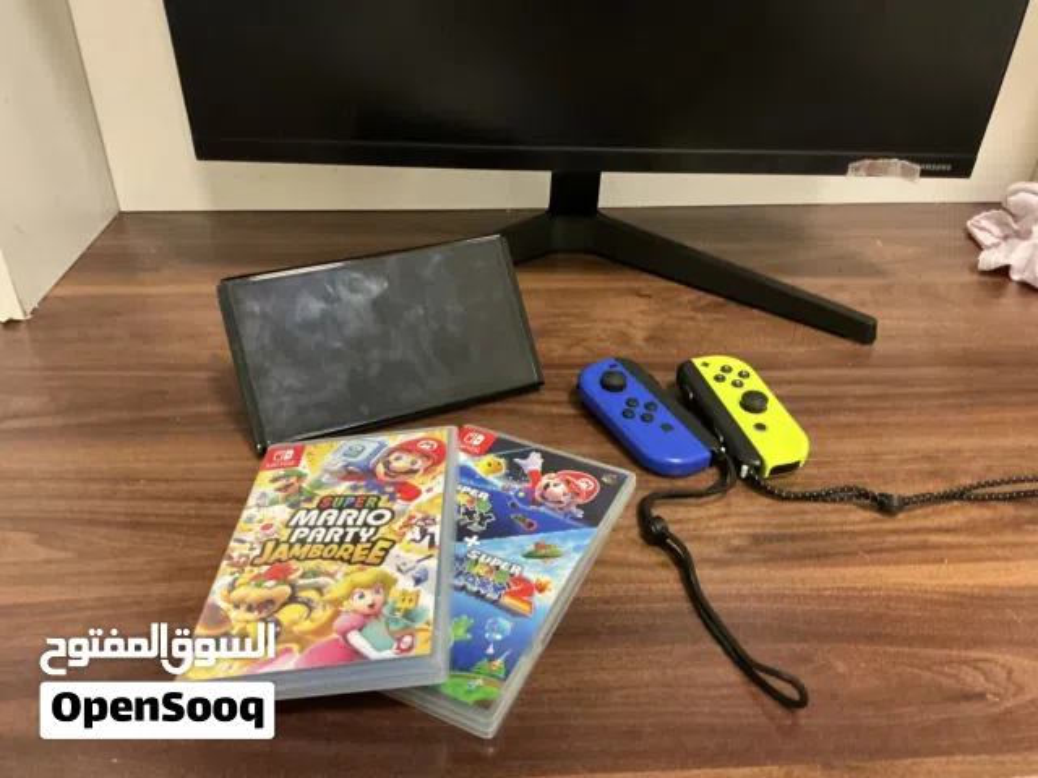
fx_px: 870
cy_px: 389
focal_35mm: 29
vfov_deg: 48.2
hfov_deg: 61.7
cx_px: 519
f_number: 1.8
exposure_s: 1/24
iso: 500
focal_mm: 3
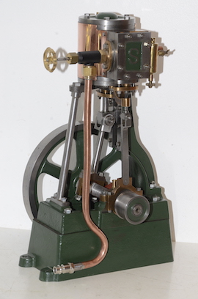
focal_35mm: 135
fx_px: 1119
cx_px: 99
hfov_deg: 10.1
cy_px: 150
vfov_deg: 15.2
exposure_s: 1/60
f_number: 13
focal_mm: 90
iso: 800
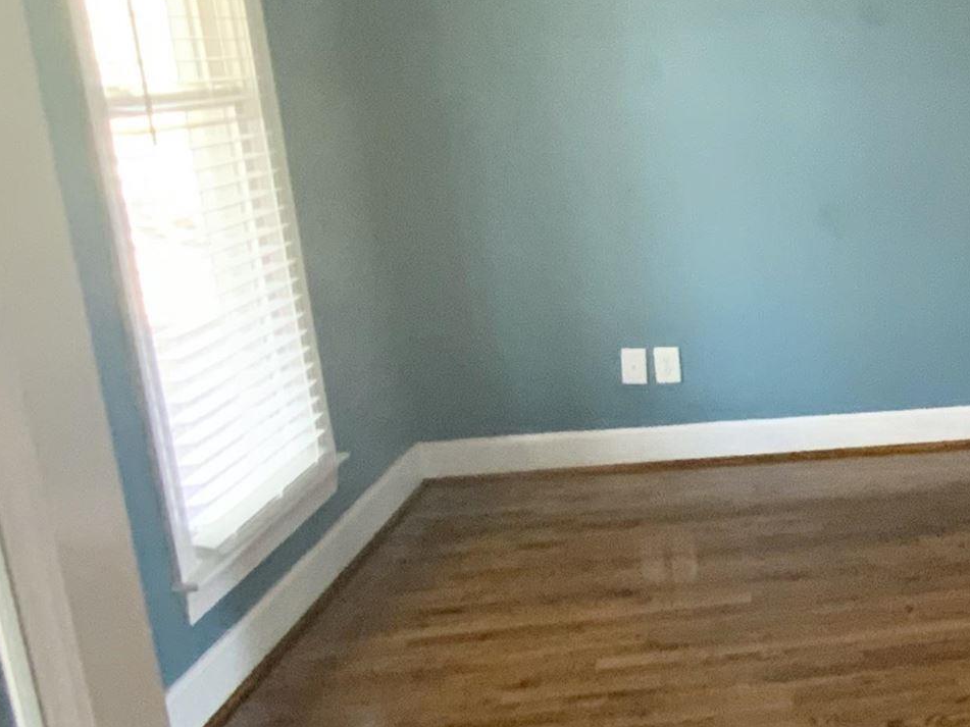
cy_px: 369
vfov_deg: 34.3
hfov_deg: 34.8
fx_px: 1177
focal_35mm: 42
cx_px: 1188
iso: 500
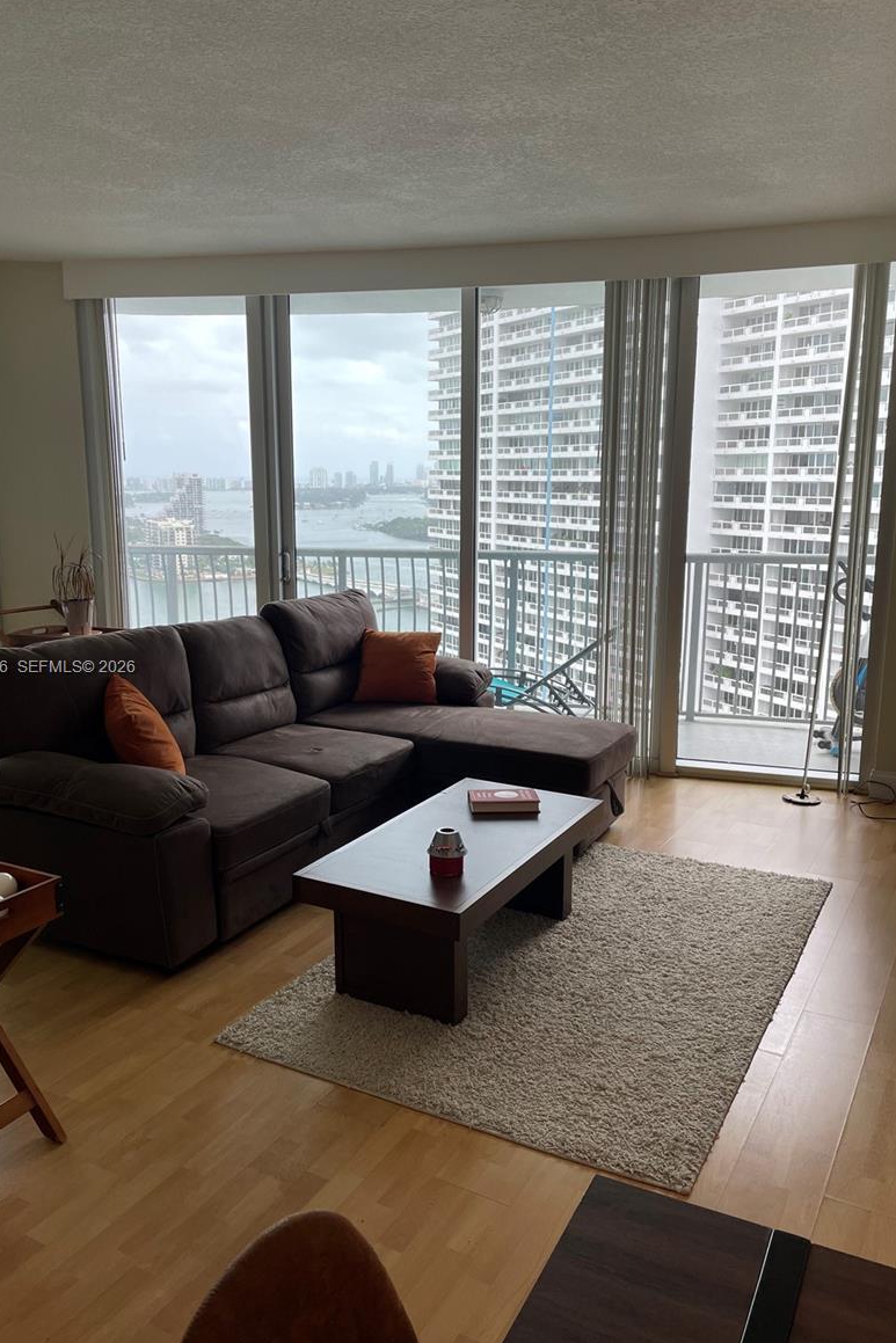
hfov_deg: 46.4
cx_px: 443
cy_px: 669
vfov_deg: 65.5
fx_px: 1045
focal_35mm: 28
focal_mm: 4.2
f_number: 1.6
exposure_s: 1/120
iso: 32
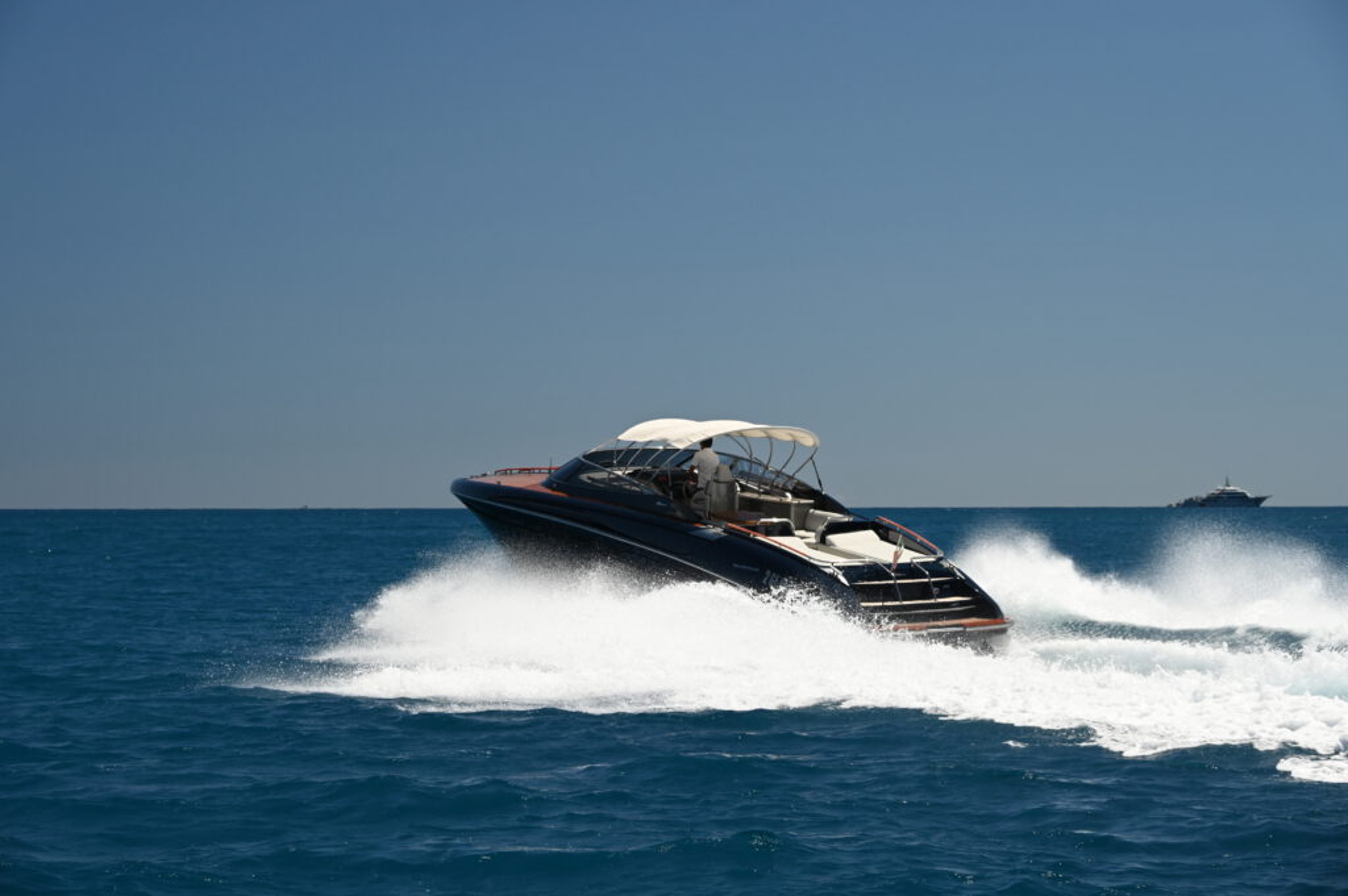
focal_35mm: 75
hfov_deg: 27.0
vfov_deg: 18.2
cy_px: 448
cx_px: 674
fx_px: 2806
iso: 640
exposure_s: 1/800
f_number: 8
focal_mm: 75
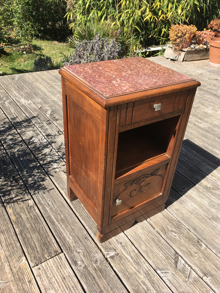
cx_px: 110
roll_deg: -2.5
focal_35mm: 29
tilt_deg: -35.5
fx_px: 246
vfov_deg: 61.7
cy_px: 146
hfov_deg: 48.2
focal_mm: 4.15
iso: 25
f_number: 2.2
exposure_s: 1/793
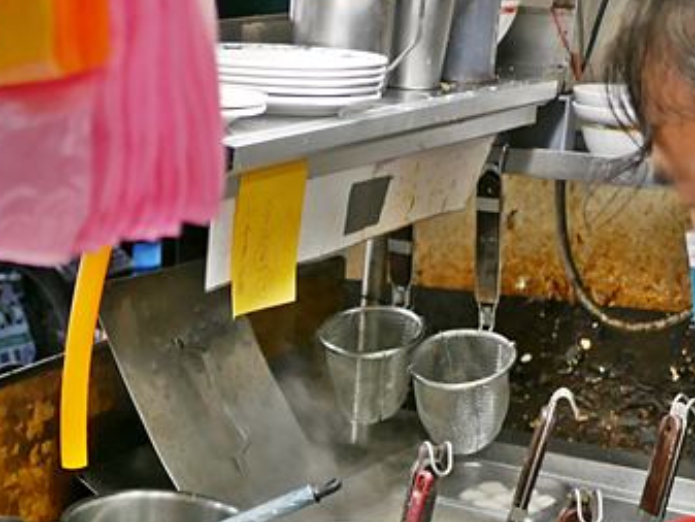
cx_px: 111
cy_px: 723
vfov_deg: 16.6
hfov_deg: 23.1
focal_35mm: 83
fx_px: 1667
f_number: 2.5
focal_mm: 14
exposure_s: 1/60
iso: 320
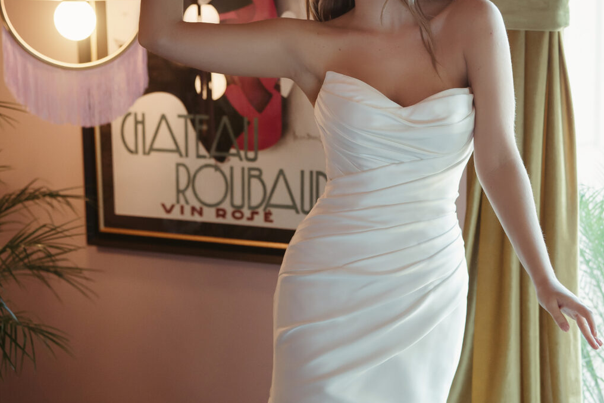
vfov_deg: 15.6
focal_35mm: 87
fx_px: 1460
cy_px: 301
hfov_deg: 23.3
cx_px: 375
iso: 1000
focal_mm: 46
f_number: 2.5
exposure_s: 1/320
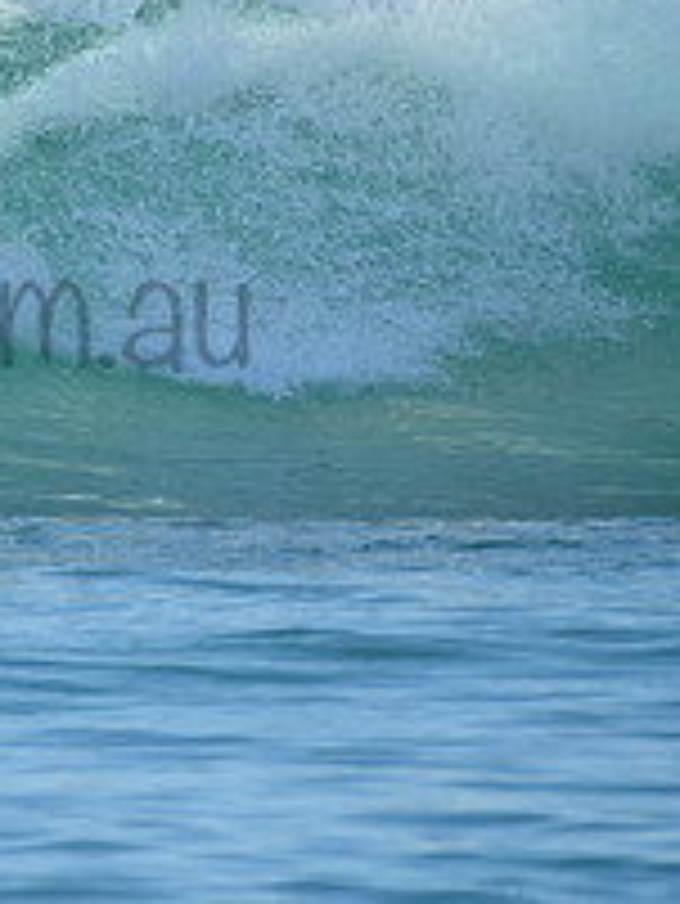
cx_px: -536
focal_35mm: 1736
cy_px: 81
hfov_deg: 0.9
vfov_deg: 1.1
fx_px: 45421
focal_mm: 500
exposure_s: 1/2000
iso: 500
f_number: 5.6
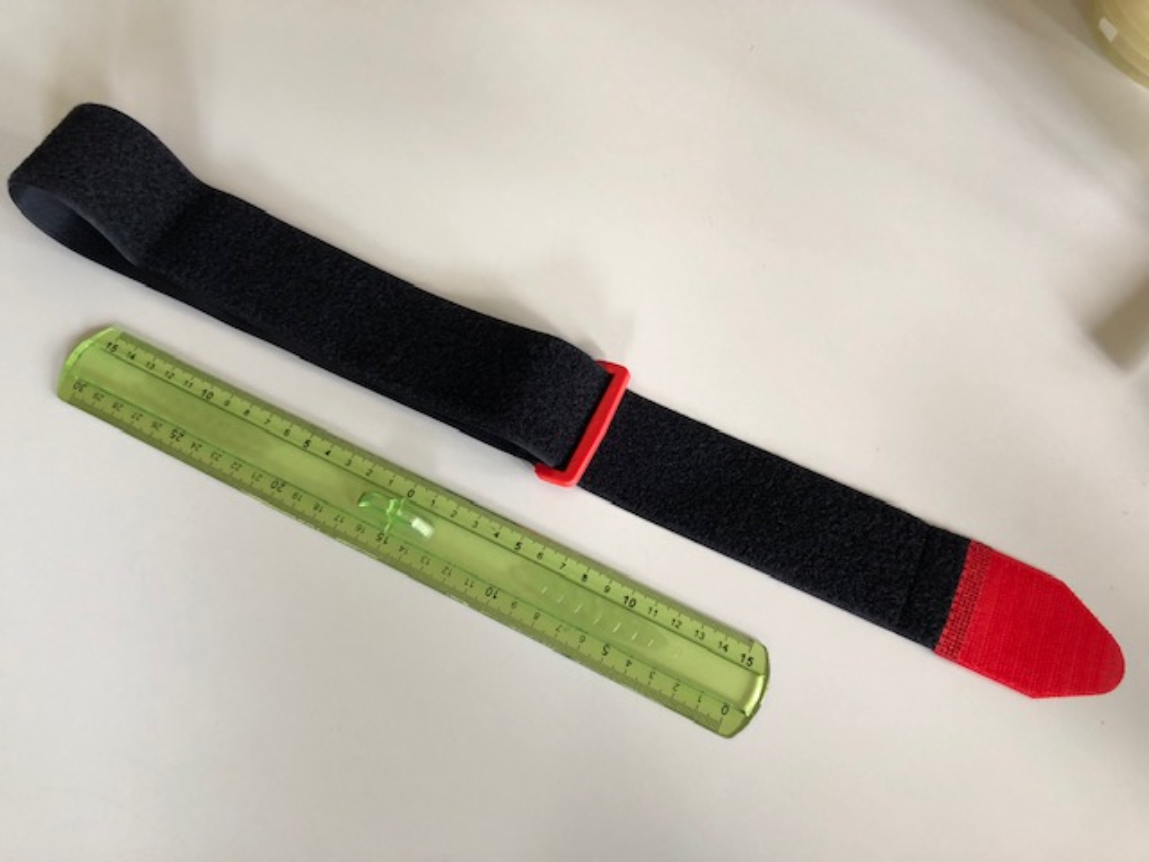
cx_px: 574
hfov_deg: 63.4
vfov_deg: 49.7
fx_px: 929
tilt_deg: -67.1
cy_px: 431
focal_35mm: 28
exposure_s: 1/17
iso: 40
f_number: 1.8
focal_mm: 3.99
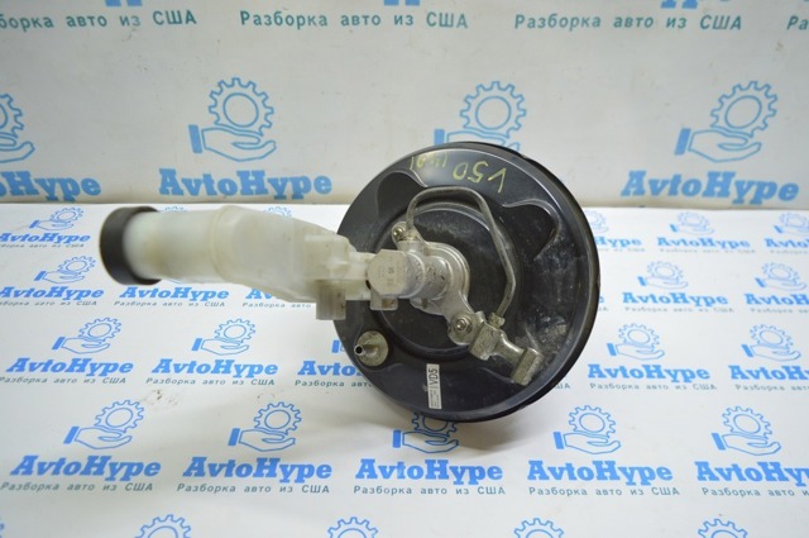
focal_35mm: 27
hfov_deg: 67.4
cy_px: 269
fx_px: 606
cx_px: 404
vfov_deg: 47.8
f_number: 3.5
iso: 400
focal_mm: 18
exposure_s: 1/50
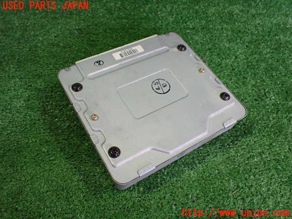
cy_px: 110
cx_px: 146
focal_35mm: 30
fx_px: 253
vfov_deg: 46.8
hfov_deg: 60.0
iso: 800
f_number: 2.3
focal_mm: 5.4
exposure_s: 1/80
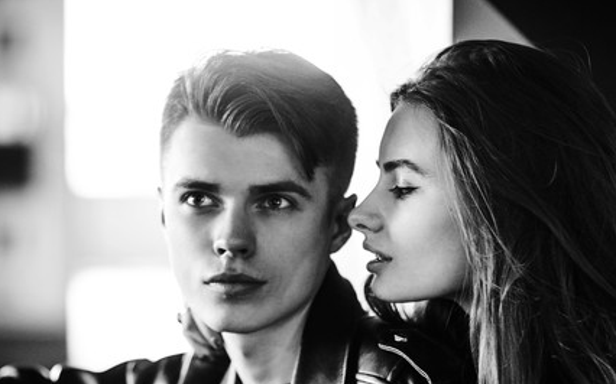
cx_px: 406
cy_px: 267
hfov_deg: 11.6
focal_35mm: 180
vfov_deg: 7.3
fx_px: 3016
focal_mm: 85
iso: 200
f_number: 1.8
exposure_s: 1/160
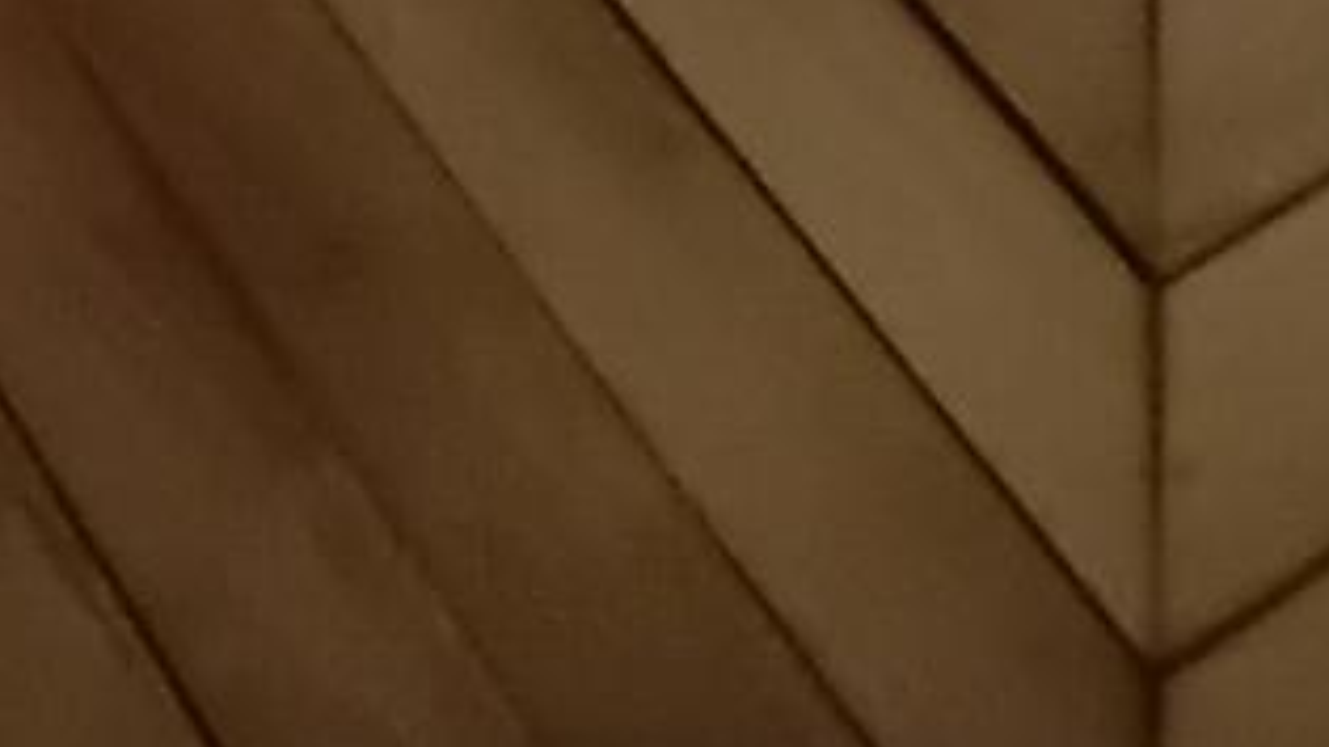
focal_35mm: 113
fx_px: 3981
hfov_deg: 16.6
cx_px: -852
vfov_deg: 7.9
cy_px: -2043
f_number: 2.2
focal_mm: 1.46
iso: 400
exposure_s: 1/30
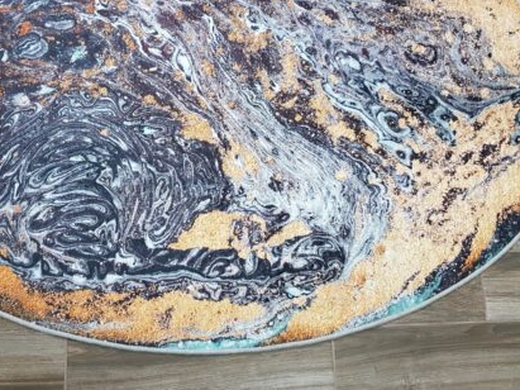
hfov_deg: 48.6
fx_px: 571
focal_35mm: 38
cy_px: 120
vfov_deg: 37.2
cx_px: 202
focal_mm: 4.2
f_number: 1.7
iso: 200
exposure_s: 1/50
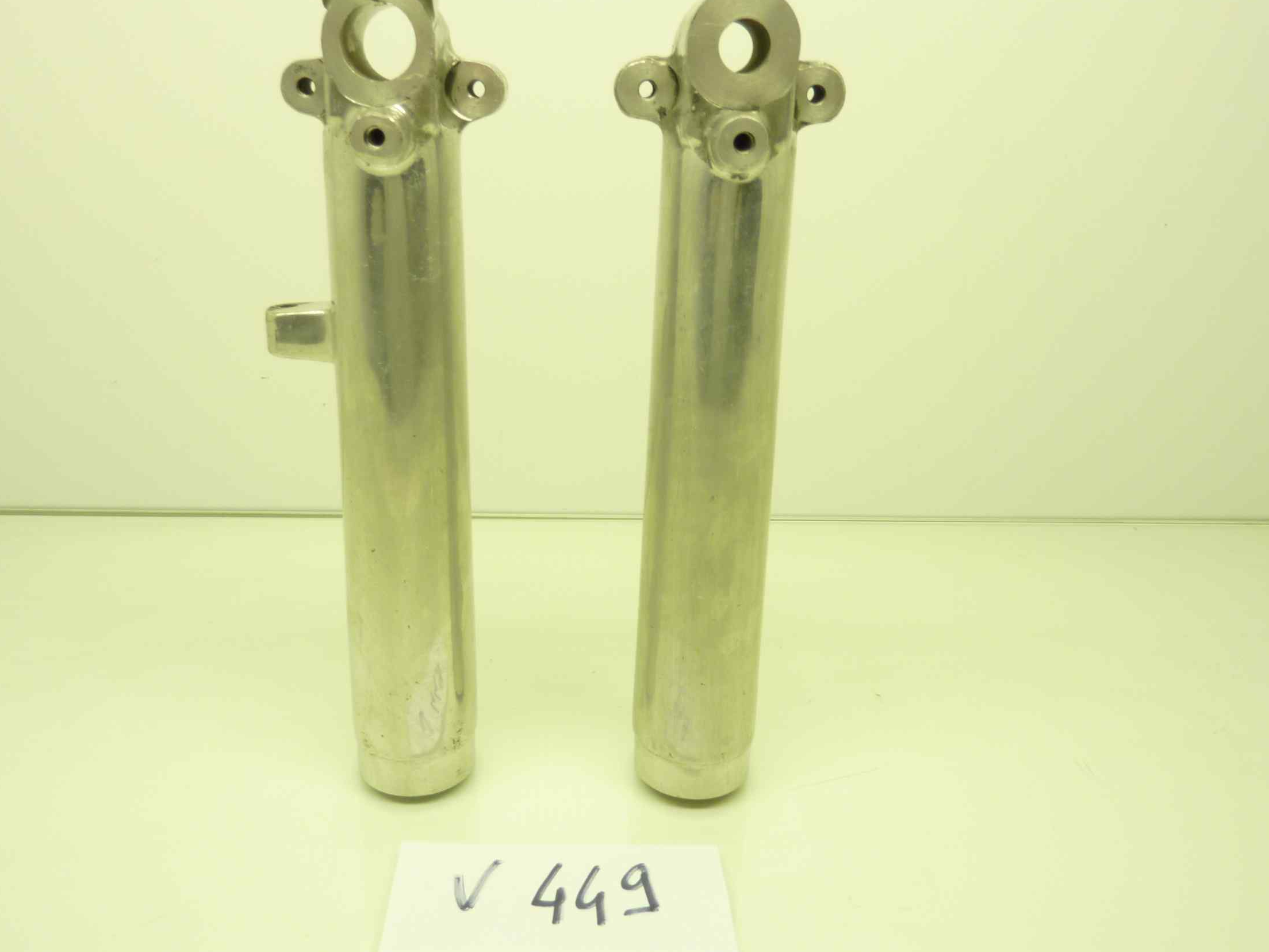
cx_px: 604
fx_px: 1063
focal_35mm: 29
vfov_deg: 48.2
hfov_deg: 61.6
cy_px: 472
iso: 80
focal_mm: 4.1
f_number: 3.3
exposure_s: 1/25
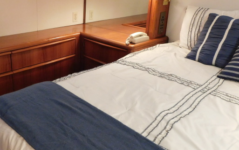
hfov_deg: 50.3
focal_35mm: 38
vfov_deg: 33.5
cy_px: 58
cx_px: 75
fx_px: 248
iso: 400
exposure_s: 1/13
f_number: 3
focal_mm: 4
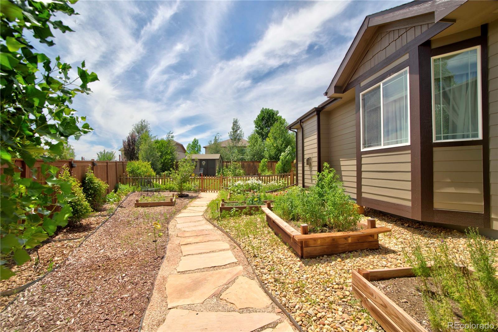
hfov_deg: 100.4
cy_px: 166
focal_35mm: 15
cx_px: 249
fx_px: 207
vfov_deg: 77.3
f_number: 10
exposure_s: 1/200
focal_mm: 15
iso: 100
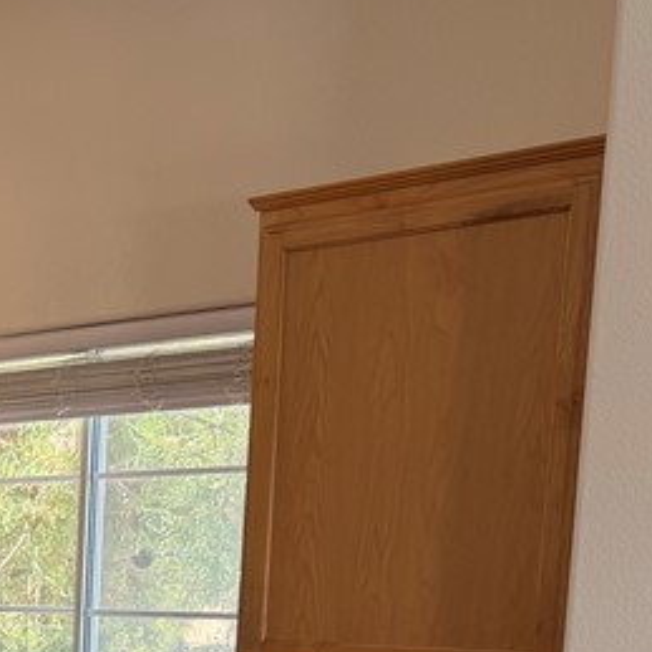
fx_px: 1790
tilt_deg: -10.2
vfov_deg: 18.9
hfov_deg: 18.5
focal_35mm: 84
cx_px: -292
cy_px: 886
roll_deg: +0.8
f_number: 1.78
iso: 100
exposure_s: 1/131
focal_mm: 6.76
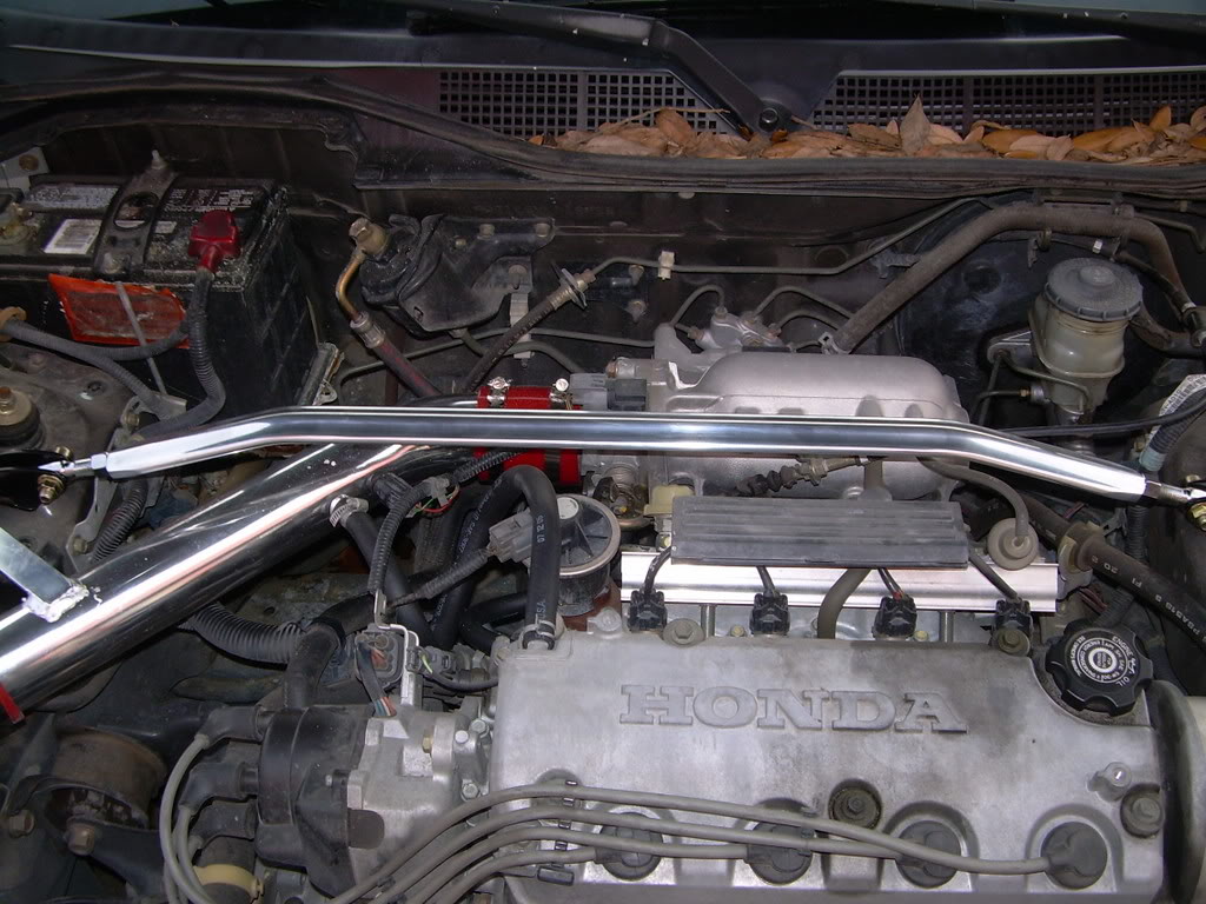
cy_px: 452
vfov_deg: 37.7
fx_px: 1324
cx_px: 603
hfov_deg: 49.0
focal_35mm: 38
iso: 50
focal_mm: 6.3
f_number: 2.8
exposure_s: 1/60
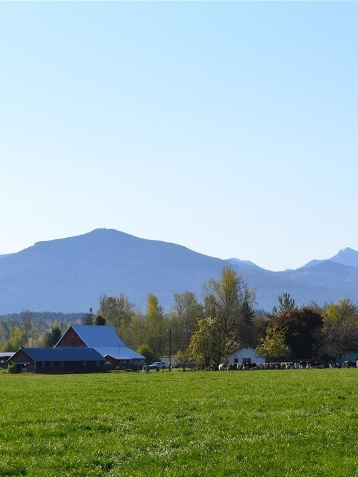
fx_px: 1502
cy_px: 240
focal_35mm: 109
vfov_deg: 18.0
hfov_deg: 13.4
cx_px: 335
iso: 320
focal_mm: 50
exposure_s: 1/500
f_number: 11
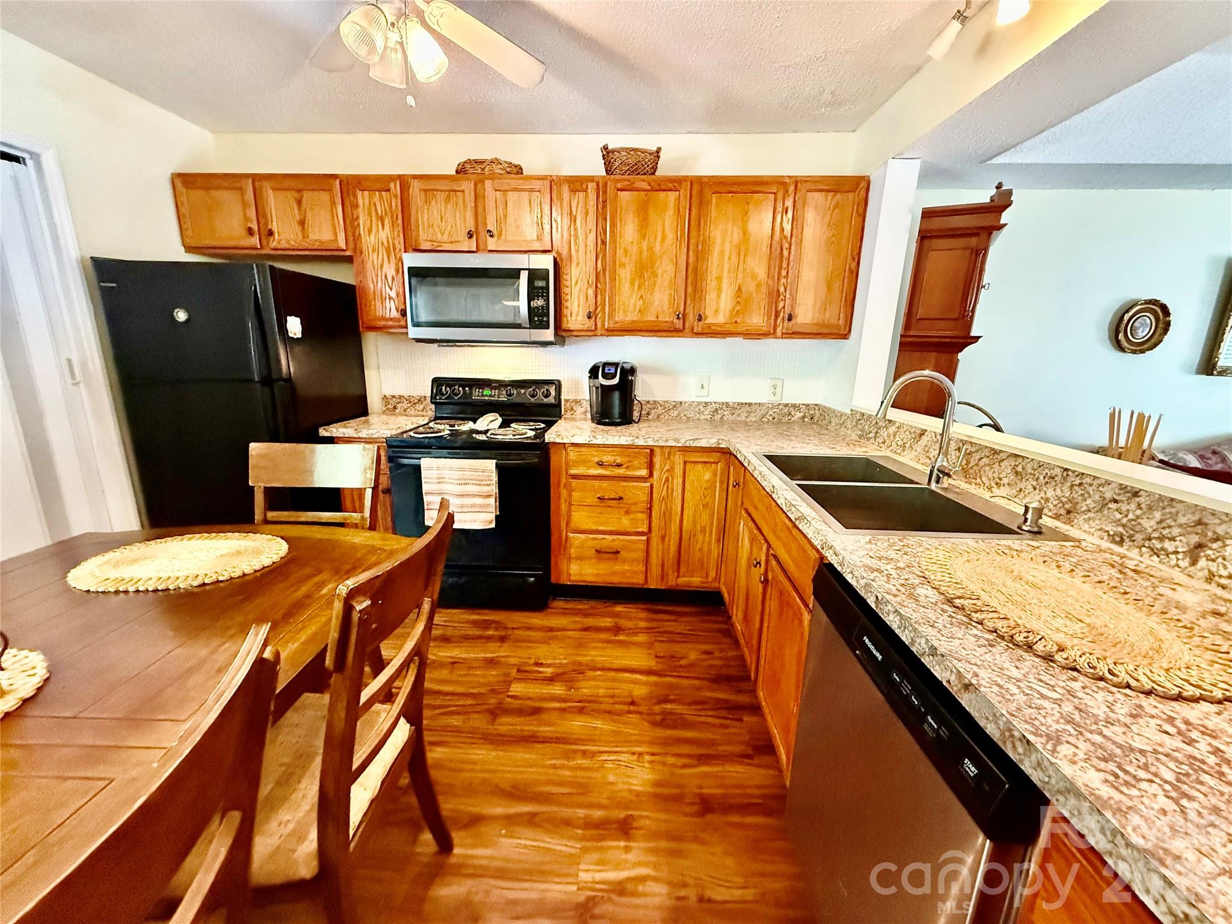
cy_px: 462
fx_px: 498
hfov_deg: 102.1
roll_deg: -0.9
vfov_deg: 85.7
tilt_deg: -12.4
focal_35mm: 14
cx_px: 616
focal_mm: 2.22
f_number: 2.2
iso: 1000
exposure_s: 1/60
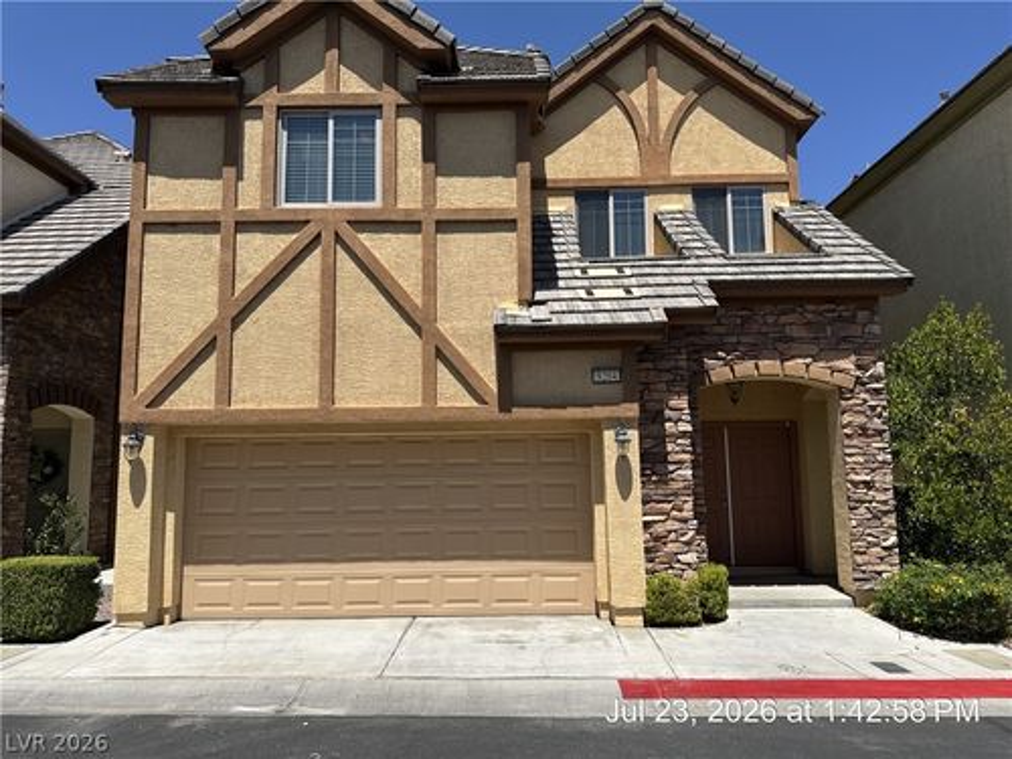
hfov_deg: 71.6
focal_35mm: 24
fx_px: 702
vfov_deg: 56.8
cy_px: 380
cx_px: 506
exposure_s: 1/5814
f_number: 1.78
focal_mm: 6.76
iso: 80
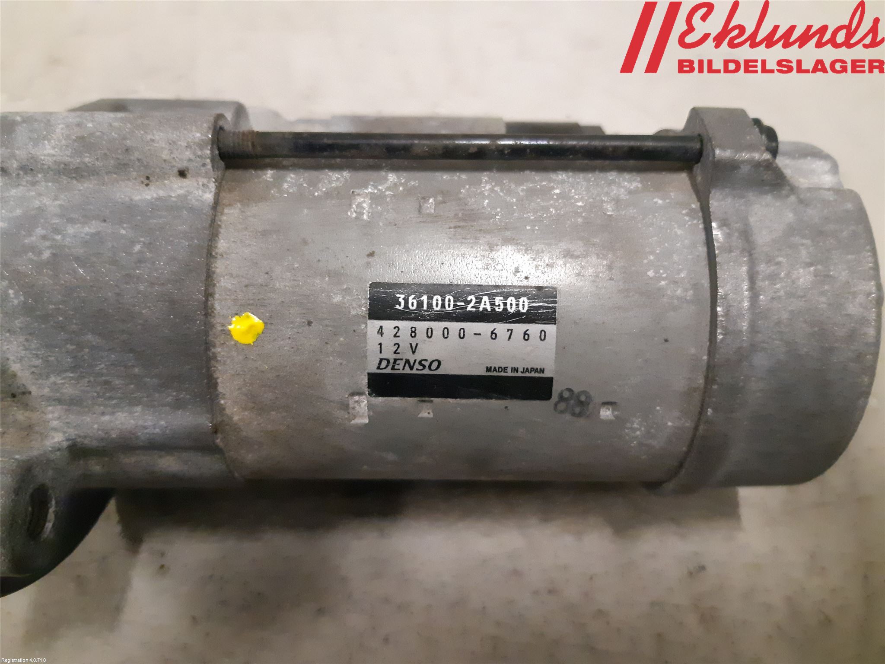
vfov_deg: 53.1
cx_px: 442
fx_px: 665
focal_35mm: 26
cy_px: 332
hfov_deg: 67.3
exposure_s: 1/117
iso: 800
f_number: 1.7
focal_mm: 3.93
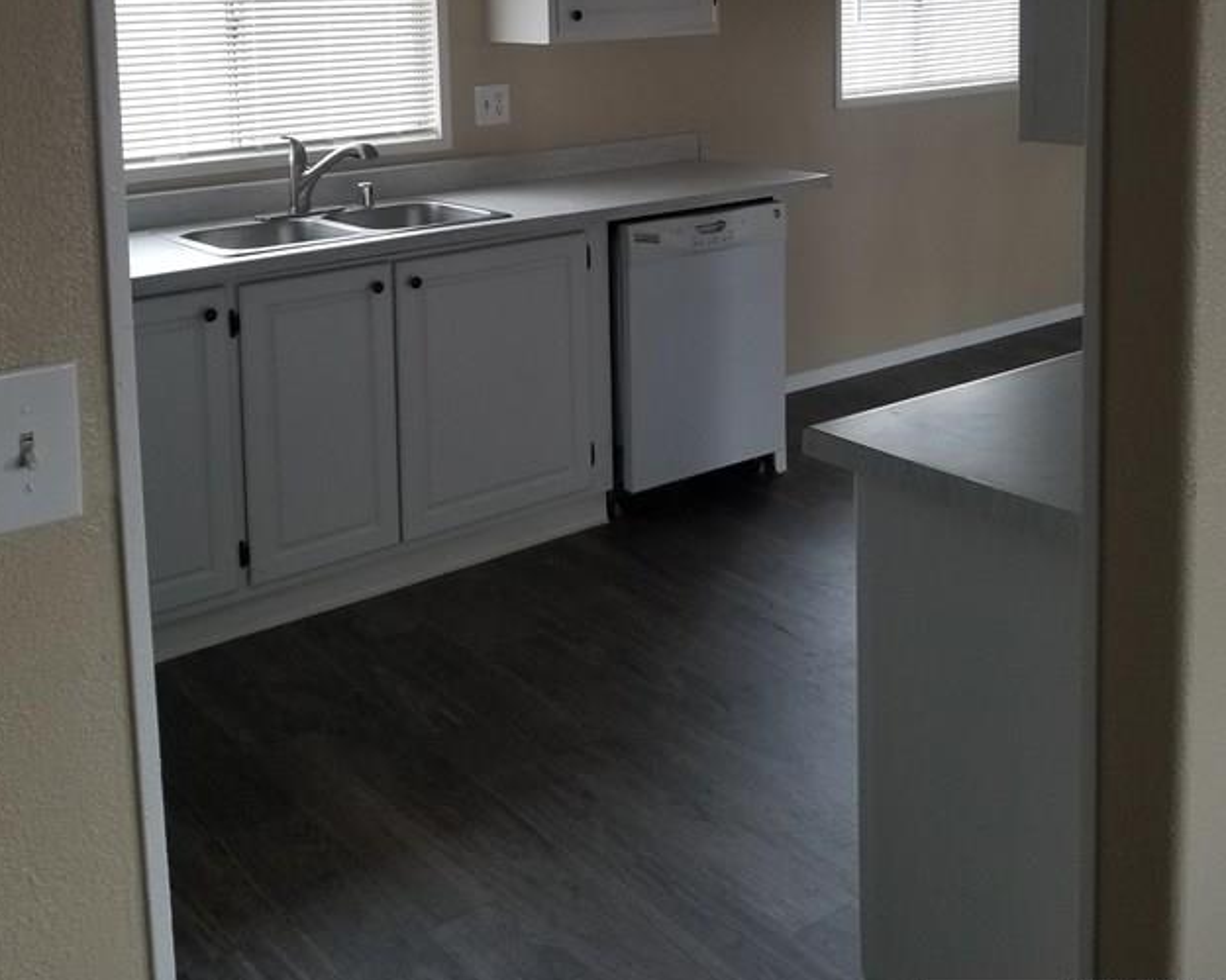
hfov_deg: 46.8
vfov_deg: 36.4
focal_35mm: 39
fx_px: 1415
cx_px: 600
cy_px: 147
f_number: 1.7
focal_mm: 4.25
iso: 100
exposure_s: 1/100
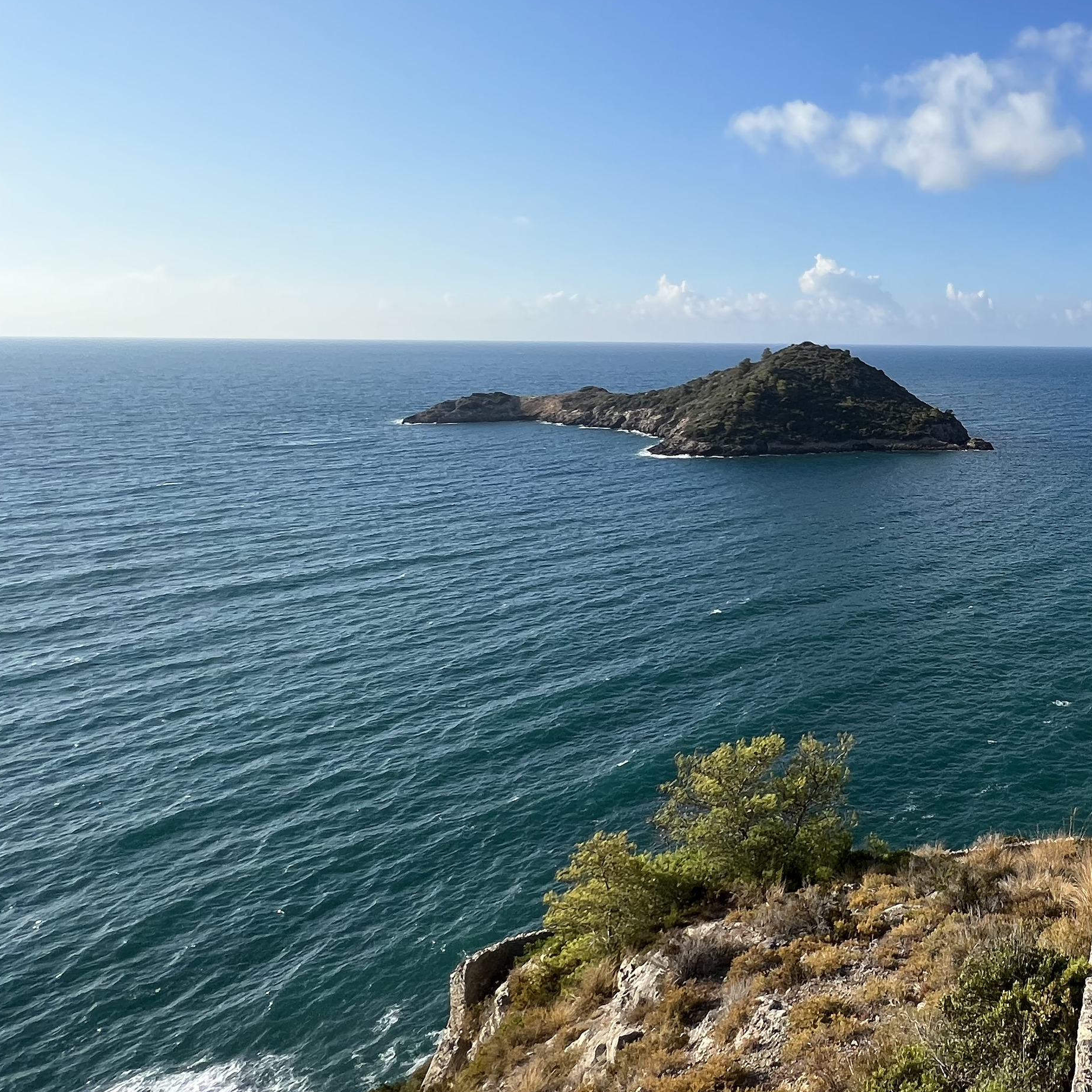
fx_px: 892
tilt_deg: -4.4
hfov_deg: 51.7
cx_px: 1068
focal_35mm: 25
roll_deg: -0.9
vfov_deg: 62.1
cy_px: 409
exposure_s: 1/1754
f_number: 1.8
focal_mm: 1.57
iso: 32
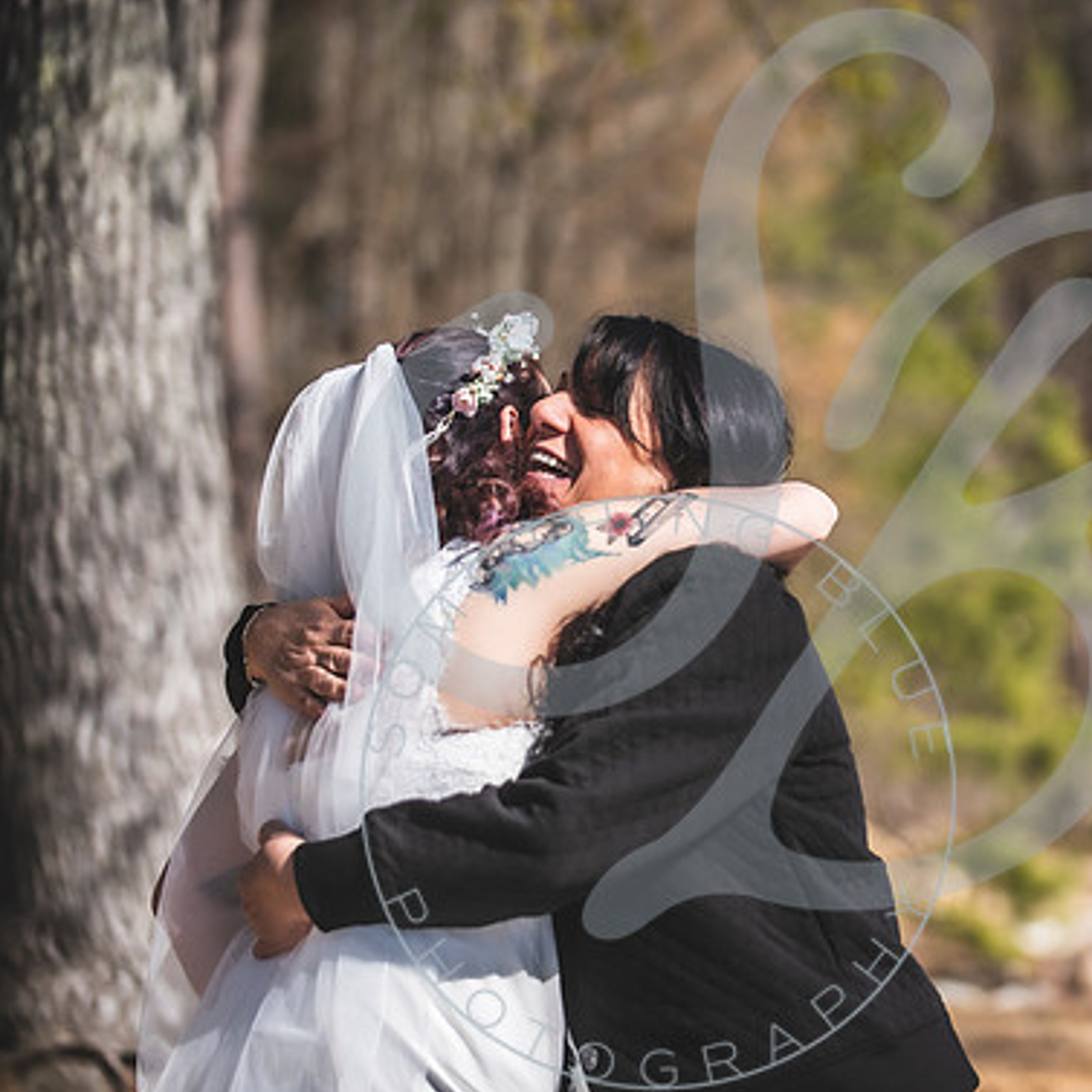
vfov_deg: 13.6
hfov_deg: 13.6
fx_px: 4568
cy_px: 549
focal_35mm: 128
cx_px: 802
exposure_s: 1/2500
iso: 100
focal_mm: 98
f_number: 2.8
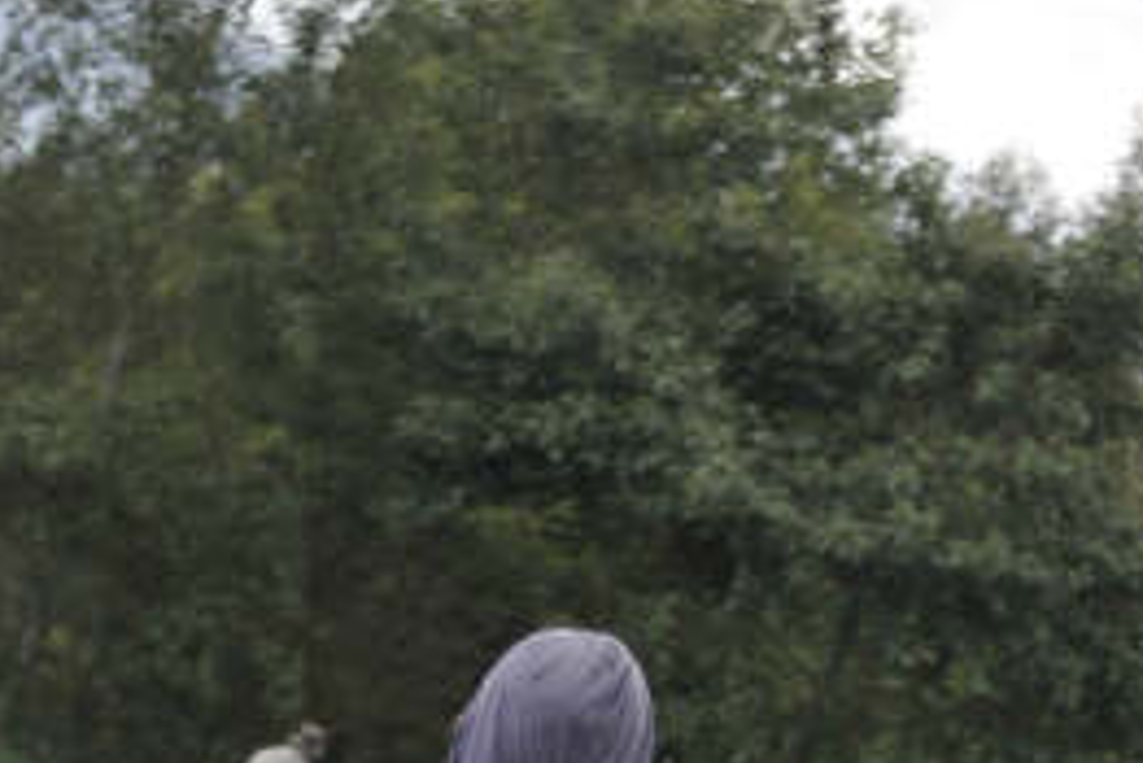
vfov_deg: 3.5
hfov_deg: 5.2
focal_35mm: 394
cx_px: 1331
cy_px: 1166
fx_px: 12516
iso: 400
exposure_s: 1/800
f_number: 4
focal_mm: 70
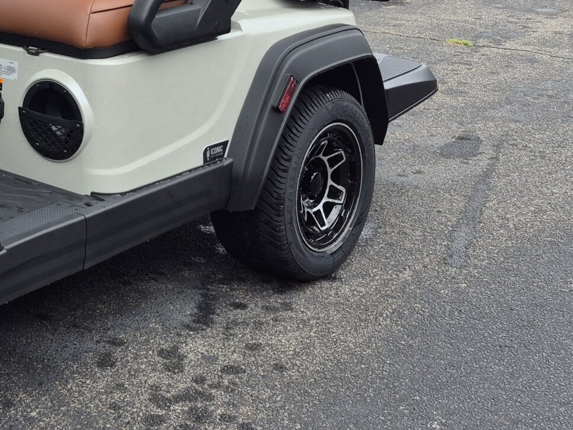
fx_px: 1010
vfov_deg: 22.9
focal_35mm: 61
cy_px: -22
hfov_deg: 27.7
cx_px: -119
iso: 25
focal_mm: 5.4
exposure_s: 1/1312
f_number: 1.8
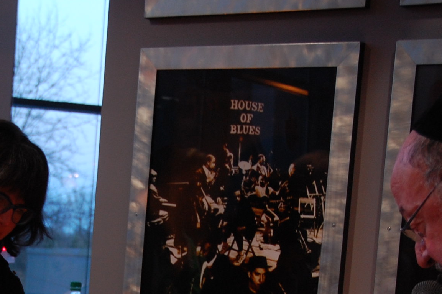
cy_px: 378
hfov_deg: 16.9
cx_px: 150
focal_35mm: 121
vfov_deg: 11.0
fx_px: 1488
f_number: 4.2
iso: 400
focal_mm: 31
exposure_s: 1/20
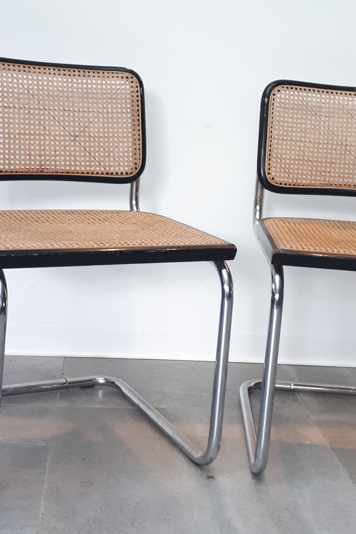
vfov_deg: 37.3
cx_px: 201
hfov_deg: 25.5
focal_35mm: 53
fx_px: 786
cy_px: 195
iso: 80
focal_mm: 3.6
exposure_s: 1/33
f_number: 1.9
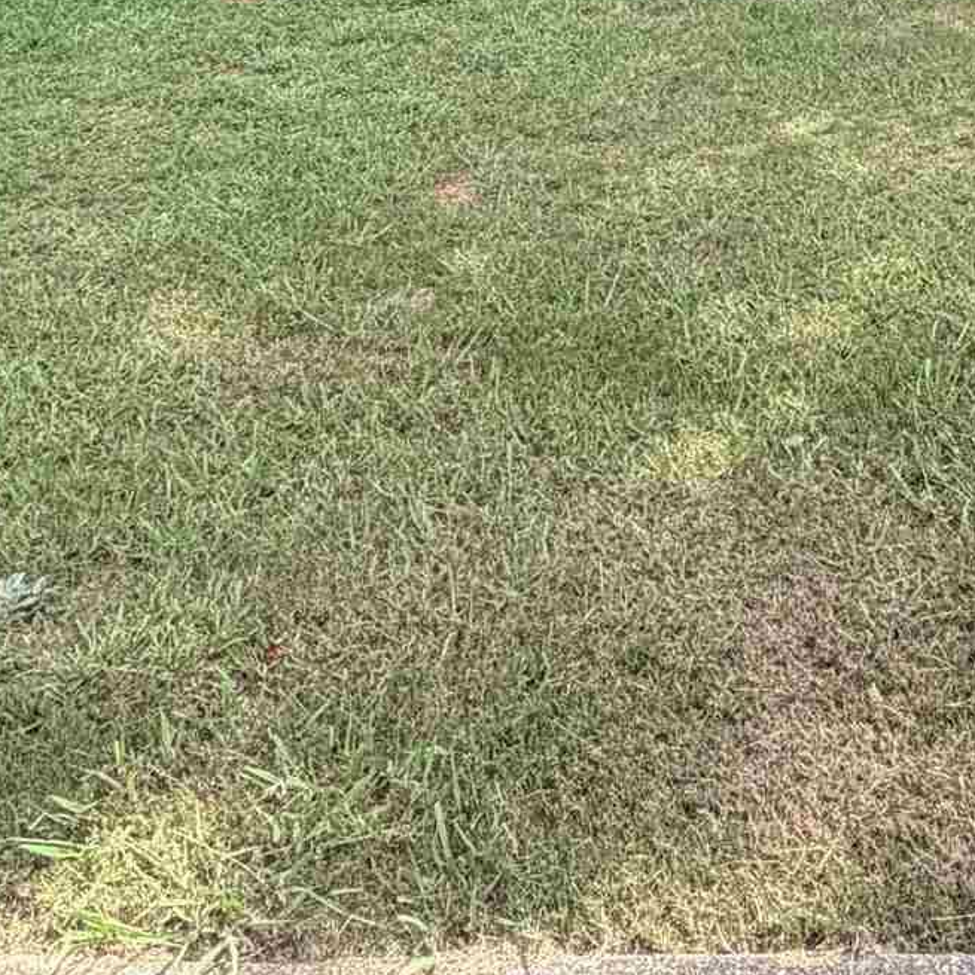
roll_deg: +0.9
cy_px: -473
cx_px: 840
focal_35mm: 58
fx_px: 1848
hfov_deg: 28.6
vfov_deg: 23.7
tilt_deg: +1.3
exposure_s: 1/502
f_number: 2.2
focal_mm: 2.22
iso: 64
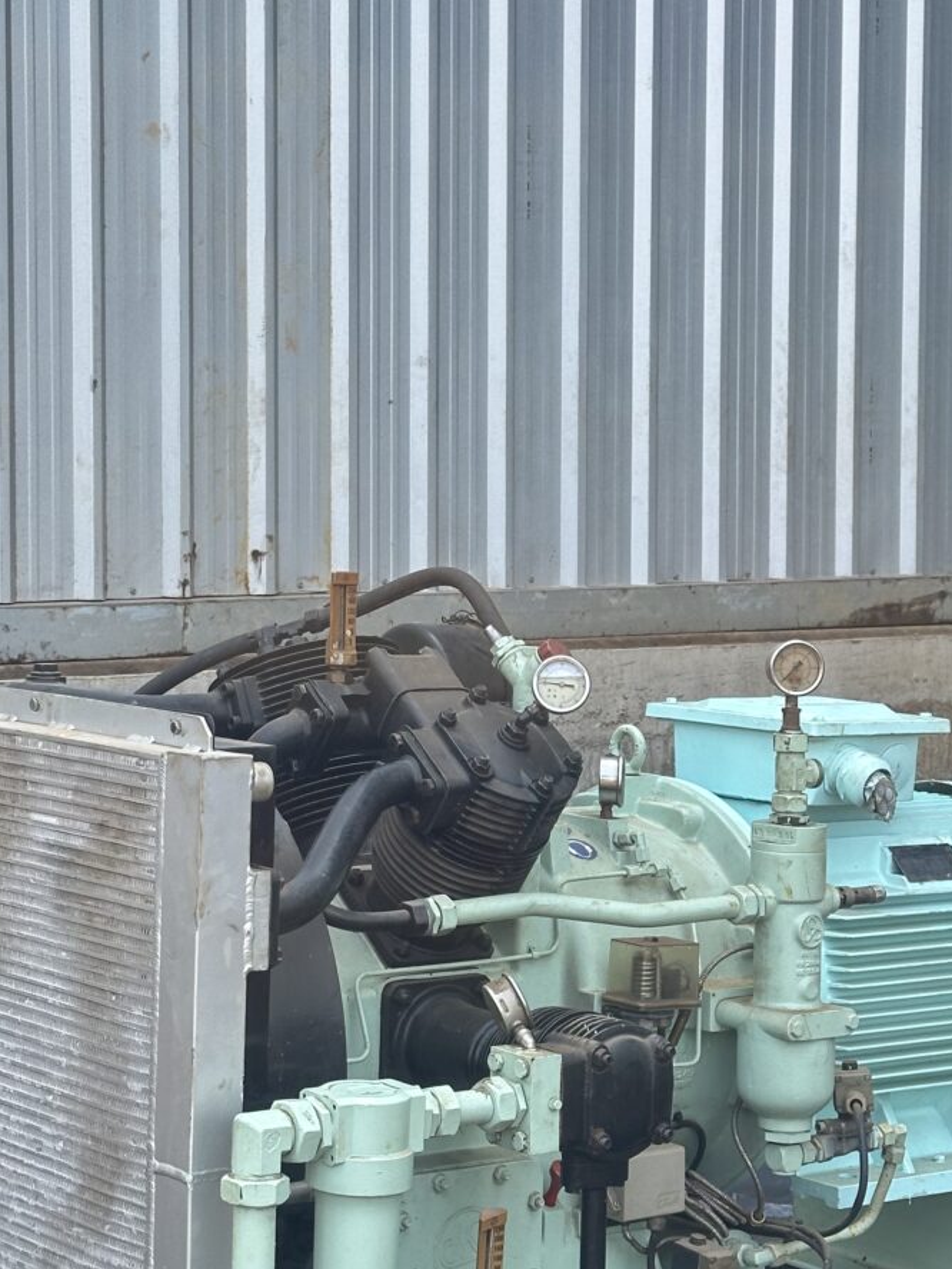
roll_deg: -0.5
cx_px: 410
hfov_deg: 17.8
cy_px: 607
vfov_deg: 23.6
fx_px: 3044
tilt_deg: -2.8
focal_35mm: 83
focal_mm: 6.86
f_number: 1.78
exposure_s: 1/441
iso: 64
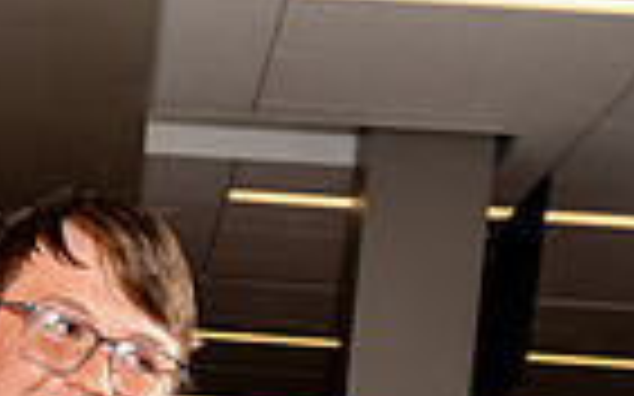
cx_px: -9
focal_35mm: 117
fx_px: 2021
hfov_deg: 17.4
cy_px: 932
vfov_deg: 9.9
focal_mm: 36
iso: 100
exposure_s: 1/250
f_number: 7.1
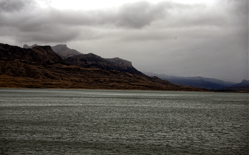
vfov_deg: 12.1
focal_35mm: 108
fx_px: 733
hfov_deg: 19.3
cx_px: 124
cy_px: 72
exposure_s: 1/1000
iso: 250
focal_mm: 105
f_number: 5.3
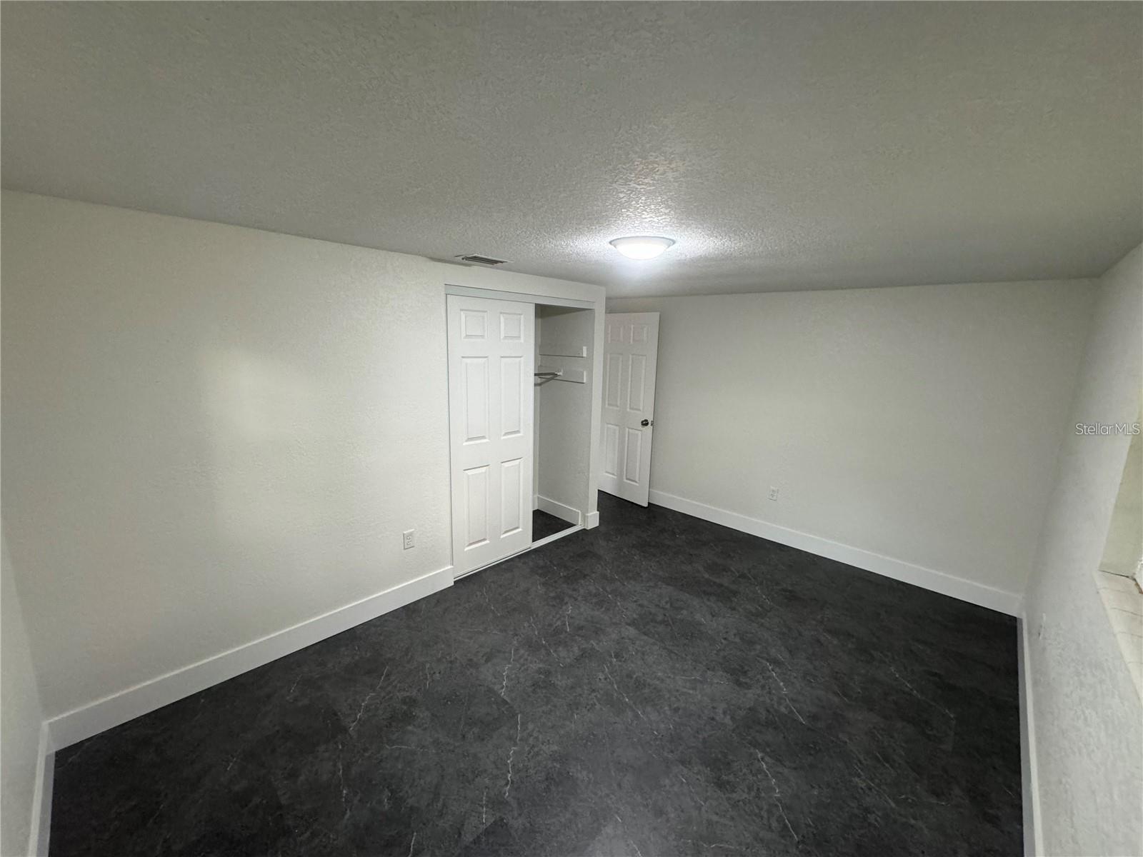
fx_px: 462
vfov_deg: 85.7
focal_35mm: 14
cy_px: 428
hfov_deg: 102.1
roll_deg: -1.2
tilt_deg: -10.4
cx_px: 572
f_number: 2.2
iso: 320
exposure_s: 1/60
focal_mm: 2.22
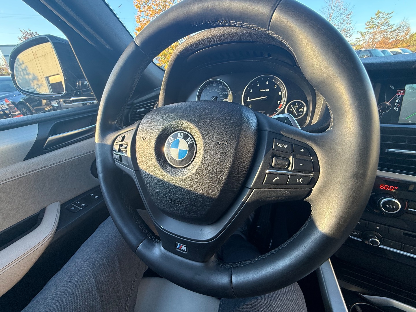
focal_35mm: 14
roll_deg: +4.0
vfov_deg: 85.7
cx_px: 208
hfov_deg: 102.1
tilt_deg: -28.2
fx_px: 168
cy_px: 156
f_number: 2.2
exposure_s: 1/99
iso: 125
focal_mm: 2.22
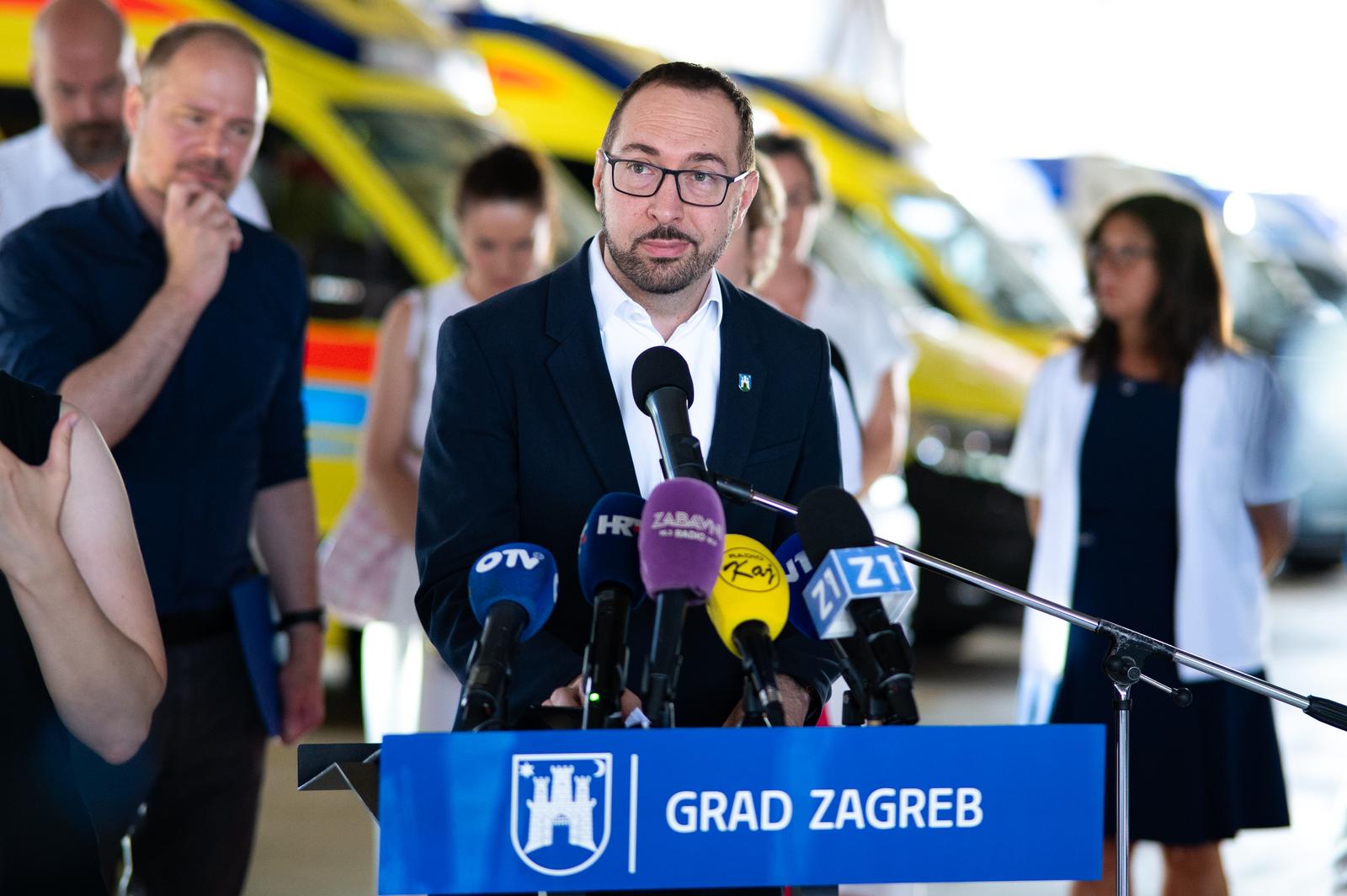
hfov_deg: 23.9
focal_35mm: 85
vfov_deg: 16.0
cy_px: 448
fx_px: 3178
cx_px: 674
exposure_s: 1/250
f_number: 1.8
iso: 2000
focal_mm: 85
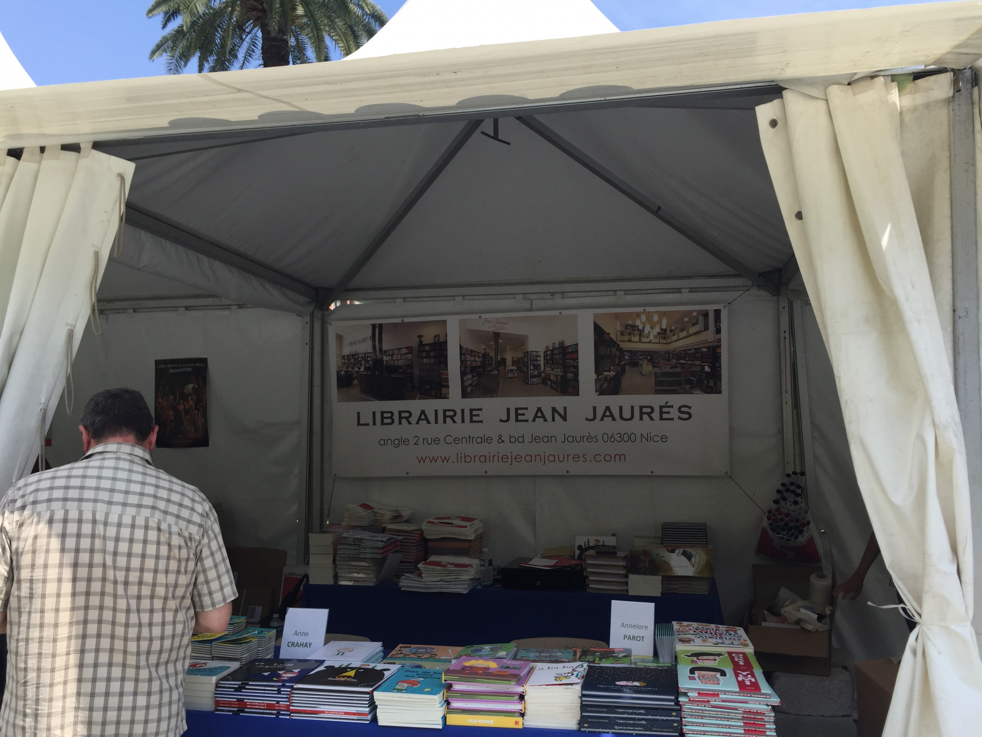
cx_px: 491
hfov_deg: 61.7
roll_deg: +0.1
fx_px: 823
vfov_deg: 48.2
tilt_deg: +5.0
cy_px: 368
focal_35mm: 29
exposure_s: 1/1014
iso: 32
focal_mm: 4.15
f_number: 2.2
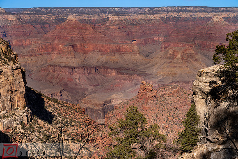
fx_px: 443
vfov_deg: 20.3
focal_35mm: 67
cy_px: 80
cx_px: 119
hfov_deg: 30.1
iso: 400
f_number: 8
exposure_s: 1/2500
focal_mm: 67
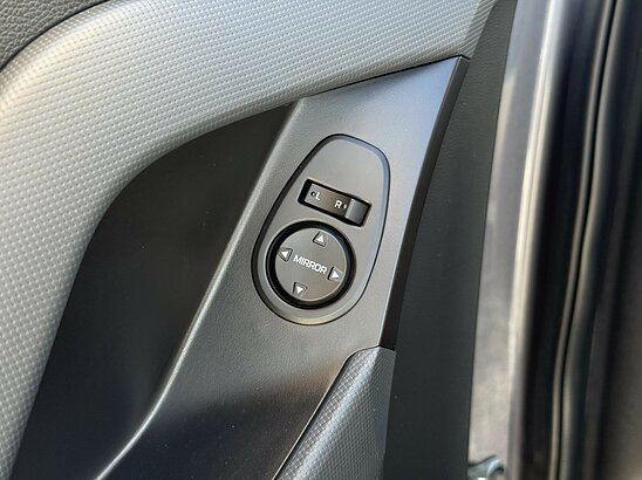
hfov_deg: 39.7
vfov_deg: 30.2
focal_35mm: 48
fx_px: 889
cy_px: 240
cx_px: 321
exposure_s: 1/197
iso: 200
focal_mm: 6.76
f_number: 1.78
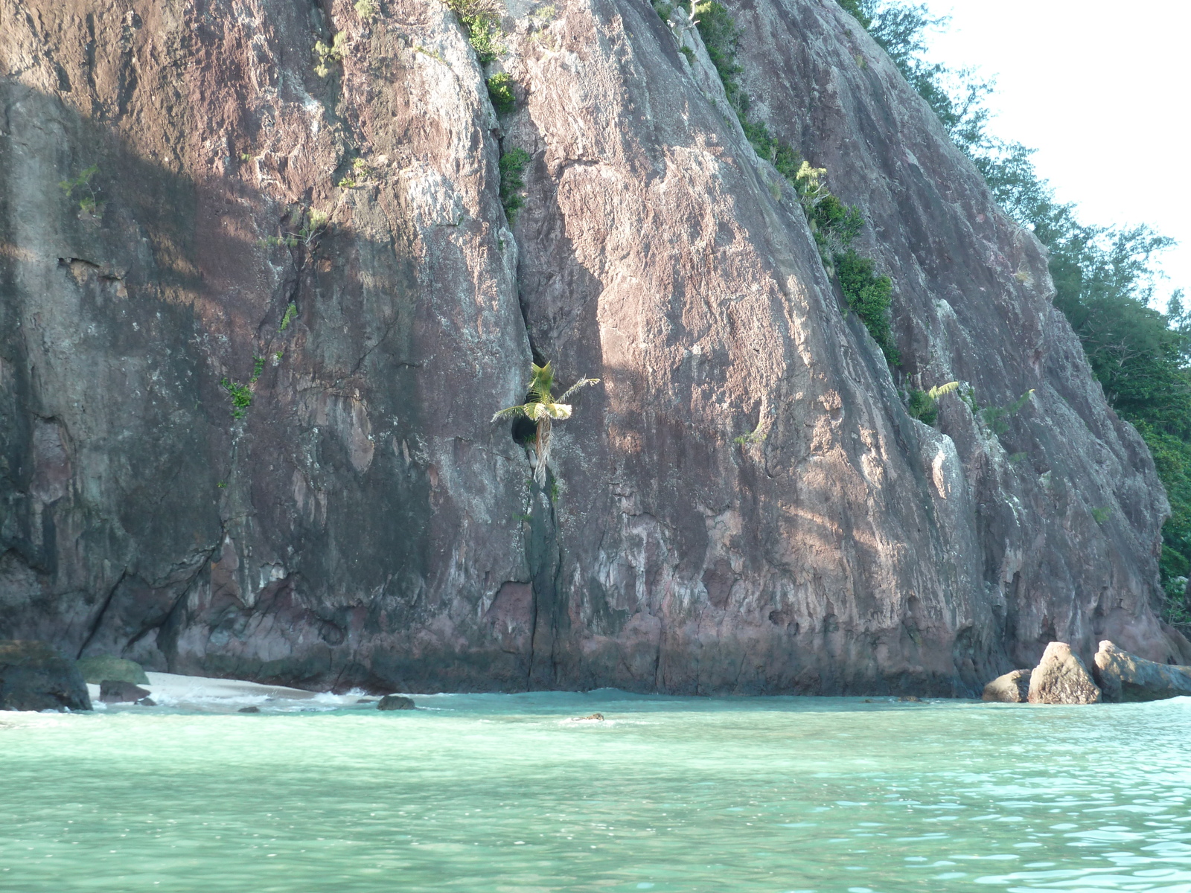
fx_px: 2030
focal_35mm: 59
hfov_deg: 32.7
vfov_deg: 24.8
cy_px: 446
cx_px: 596
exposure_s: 1/50
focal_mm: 9.7
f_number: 3.9
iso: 80
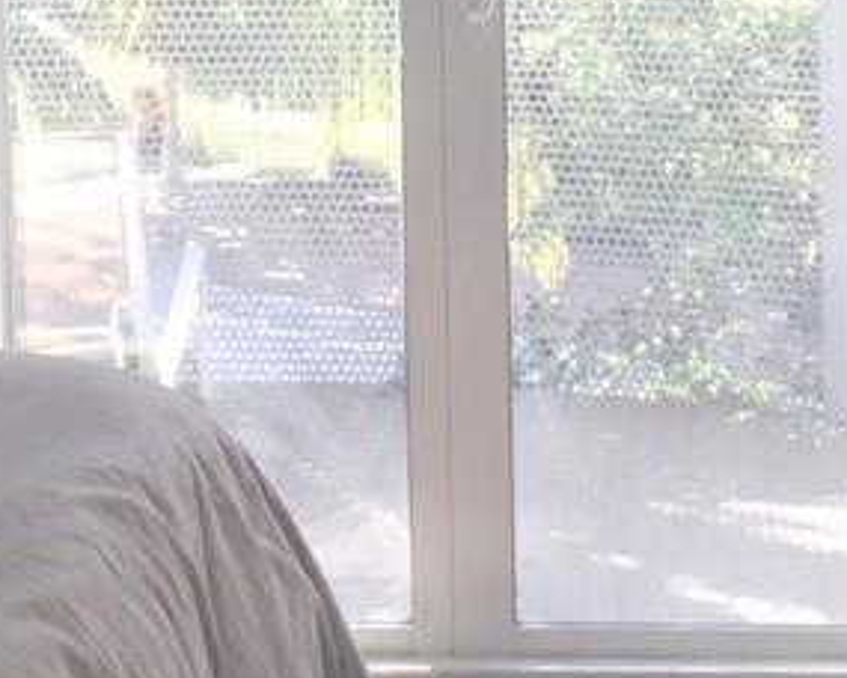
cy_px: -140
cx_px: 407
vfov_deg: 11.9
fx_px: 3184
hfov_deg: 15.2
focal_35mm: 127
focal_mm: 4.15
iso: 40
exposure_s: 1/40
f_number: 2.2
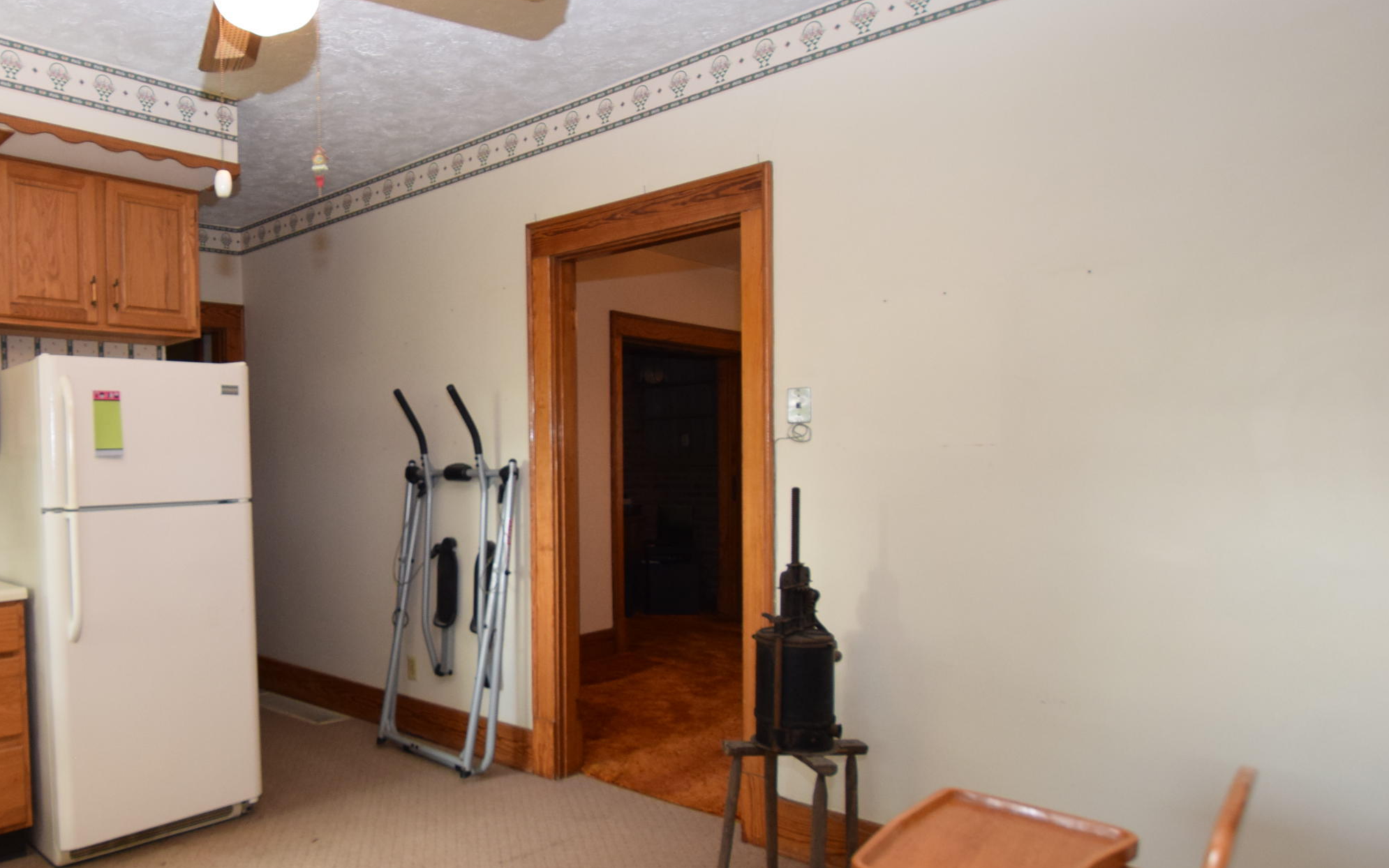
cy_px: 492
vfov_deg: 52.8
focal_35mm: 23
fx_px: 871
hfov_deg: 72.6
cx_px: 372
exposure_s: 1/60
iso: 800
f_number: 3.5
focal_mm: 10
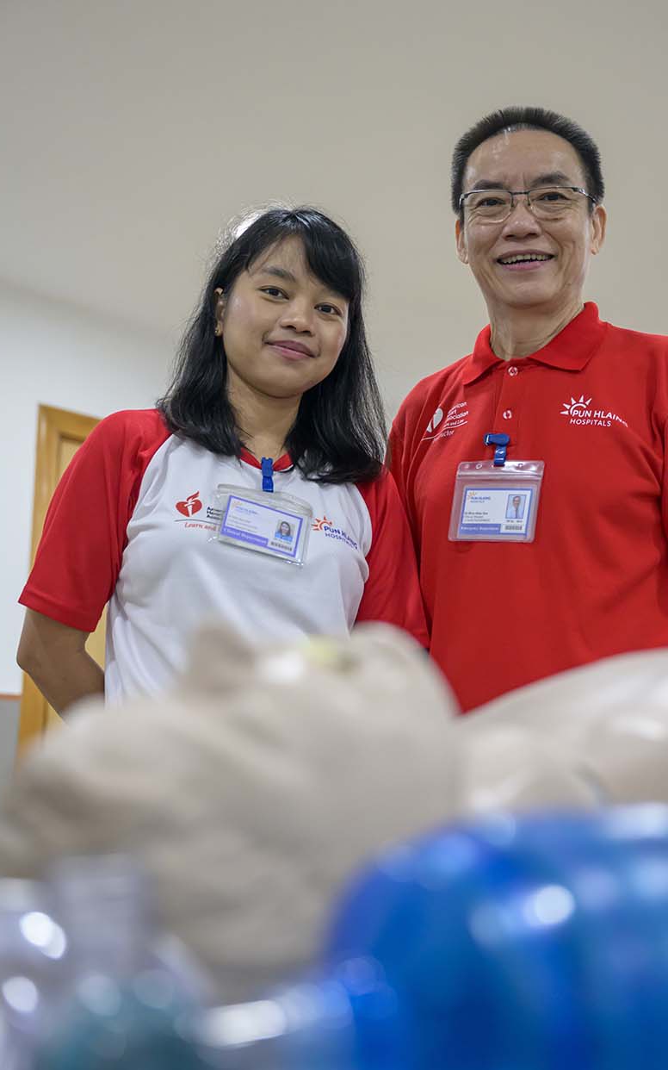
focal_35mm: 52
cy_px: 551
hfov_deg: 24.8
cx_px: 393
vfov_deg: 38.9
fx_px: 1515
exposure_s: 1/400
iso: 3200
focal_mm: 44
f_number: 3.2
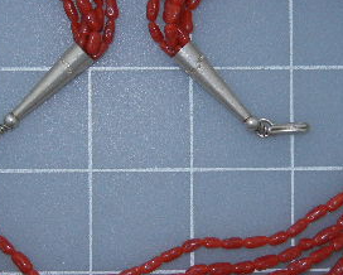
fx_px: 792
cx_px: 145
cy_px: 114
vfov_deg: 19.7
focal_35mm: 78
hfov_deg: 24.4
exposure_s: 1/30
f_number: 7.2
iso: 534
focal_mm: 6.2
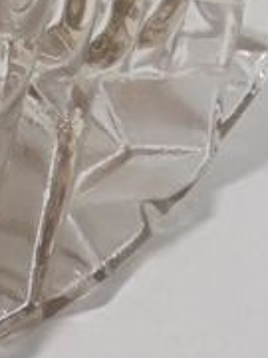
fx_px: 1961
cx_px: -82
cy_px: -217
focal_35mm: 190
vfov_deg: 10.0
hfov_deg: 7.7
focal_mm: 6.9
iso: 100
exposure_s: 1/60
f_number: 4.2
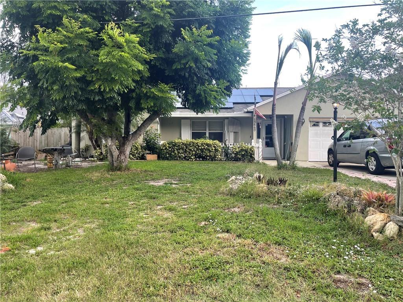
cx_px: 202
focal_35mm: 26
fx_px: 303
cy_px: 151
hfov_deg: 67.3
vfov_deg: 53.1
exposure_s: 1/121
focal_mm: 4.2
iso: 40
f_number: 1.6
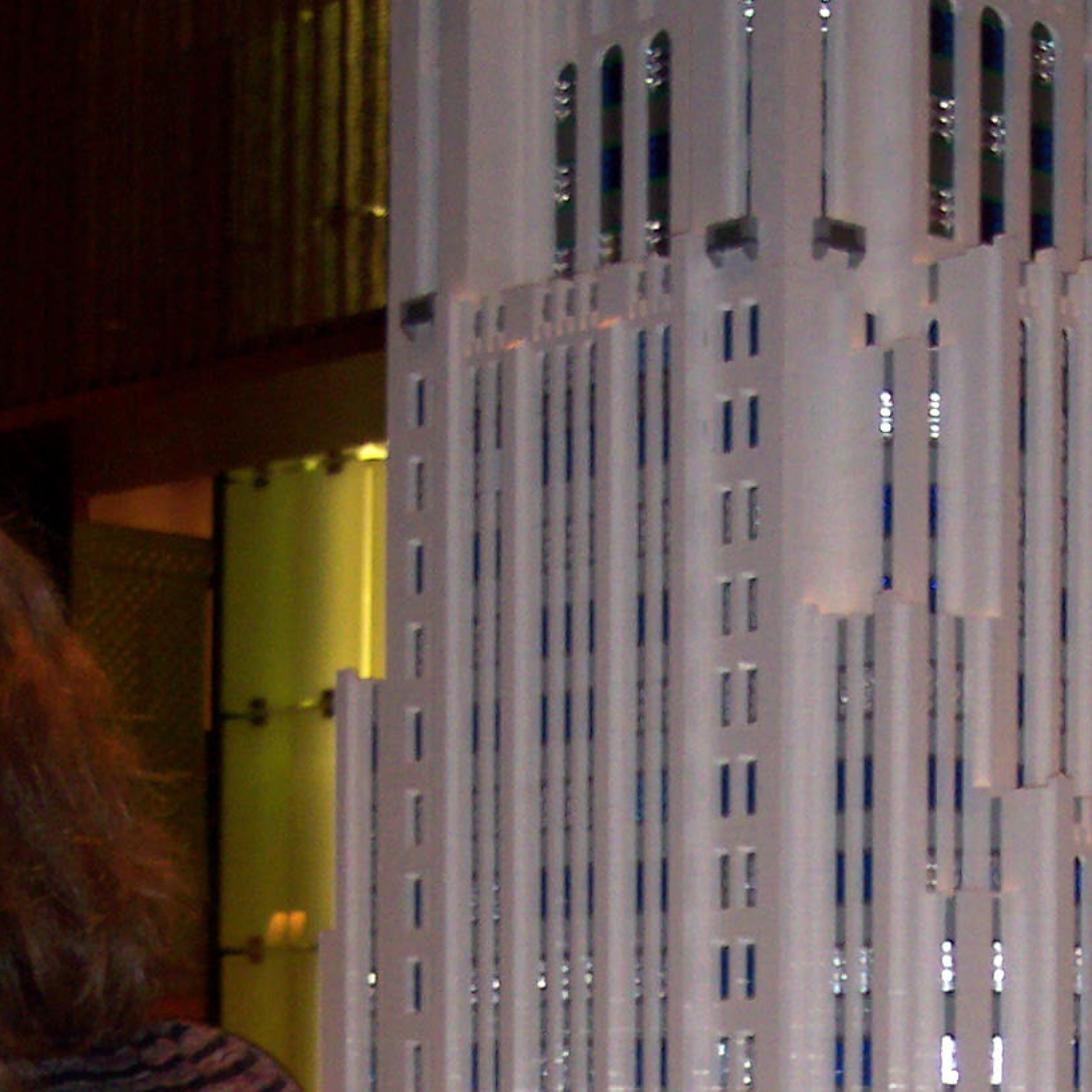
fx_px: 3783
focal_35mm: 106
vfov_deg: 15.8
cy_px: 1315
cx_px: 838
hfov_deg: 16.3
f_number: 2.8
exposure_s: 1/30
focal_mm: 8
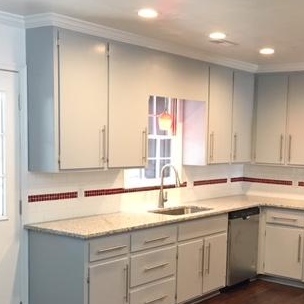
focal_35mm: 54
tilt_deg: -6.3
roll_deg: -1.3
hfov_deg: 31.5
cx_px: 194
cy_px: 197
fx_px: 537
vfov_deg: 31.4
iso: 160
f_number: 2.2
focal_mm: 4.15
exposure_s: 1/30
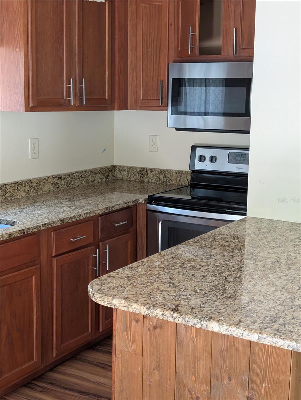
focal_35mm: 49
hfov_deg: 29.7
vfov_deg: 38.9
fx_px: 567
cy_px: 200
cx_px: 150
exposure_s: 1/205
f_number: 1.68
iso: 1027
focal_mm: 6.9
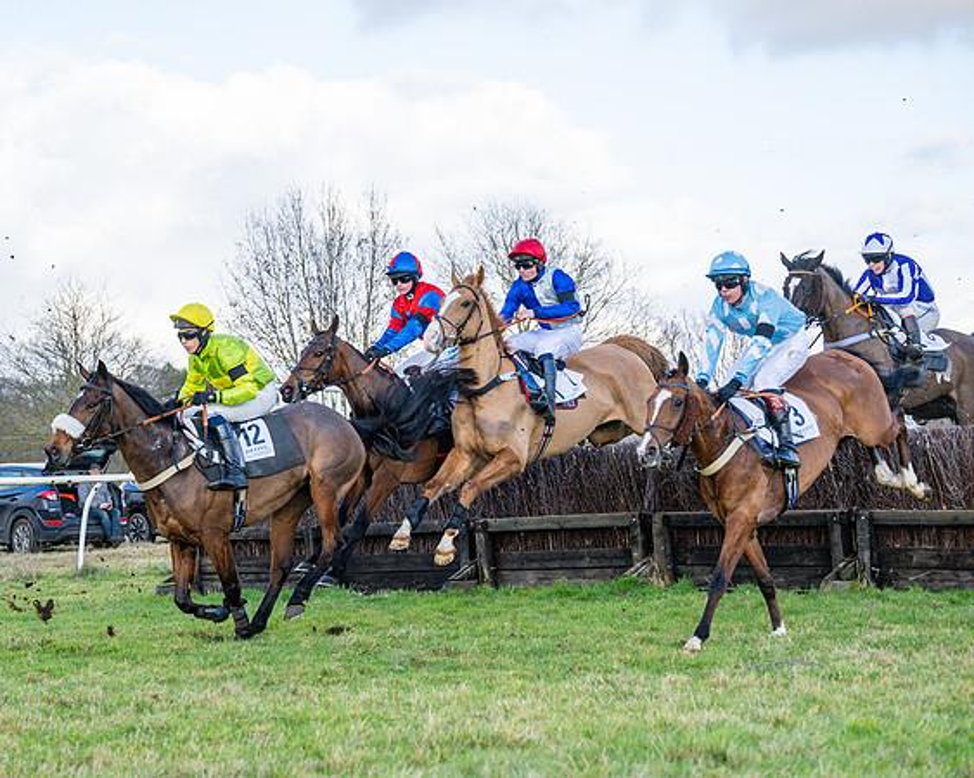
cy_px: 371
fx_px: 2470
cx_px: 342
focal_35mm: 86
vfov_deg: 17.9
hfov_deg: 22.2
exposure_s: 1/2000
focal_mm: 70
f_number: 4
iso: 500
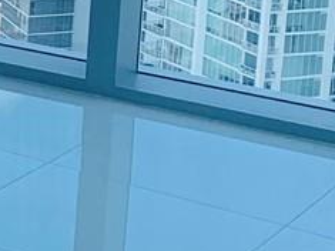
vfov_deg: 8.2
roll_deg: -2.1
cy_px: -154
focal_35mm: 177
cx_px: -485
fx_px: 1712
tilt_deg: -7.9
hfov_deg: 9.8
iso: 25
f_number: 1.8
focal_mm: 4.25
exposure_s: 1/555
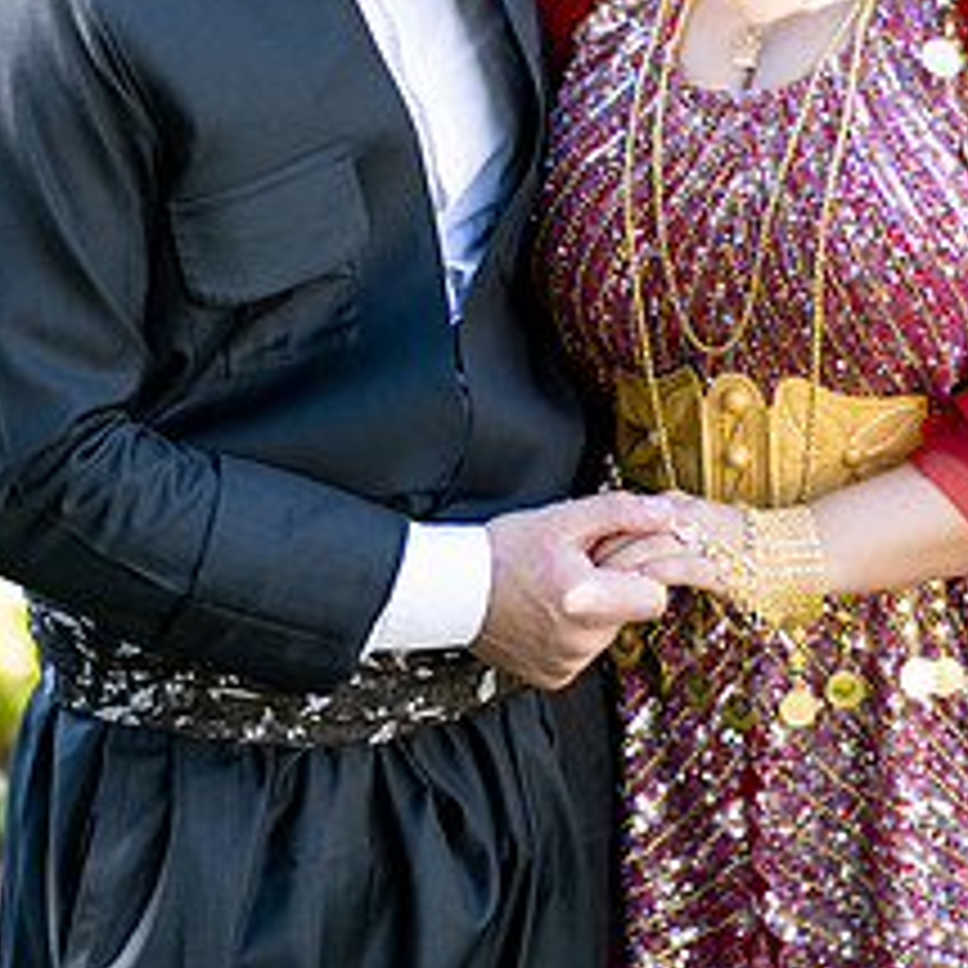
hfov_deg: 13.8
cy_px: 160
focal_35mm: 126
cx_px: 554
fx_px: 3986
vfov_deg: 13.8
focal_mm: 55
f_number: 1.8
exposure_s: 1/250
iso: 100
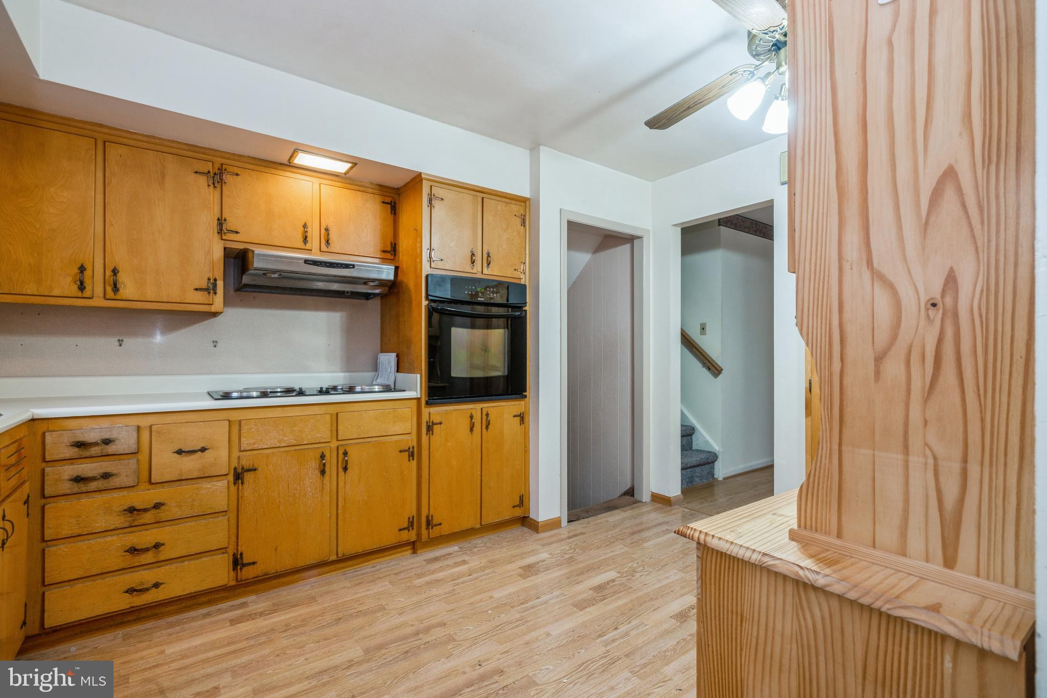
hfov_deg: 96.7
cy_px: 349
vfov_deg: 73.7
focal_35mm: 16
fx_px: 465
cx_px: 524
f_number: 11
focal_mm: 16
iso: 200
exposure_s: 1/1.67
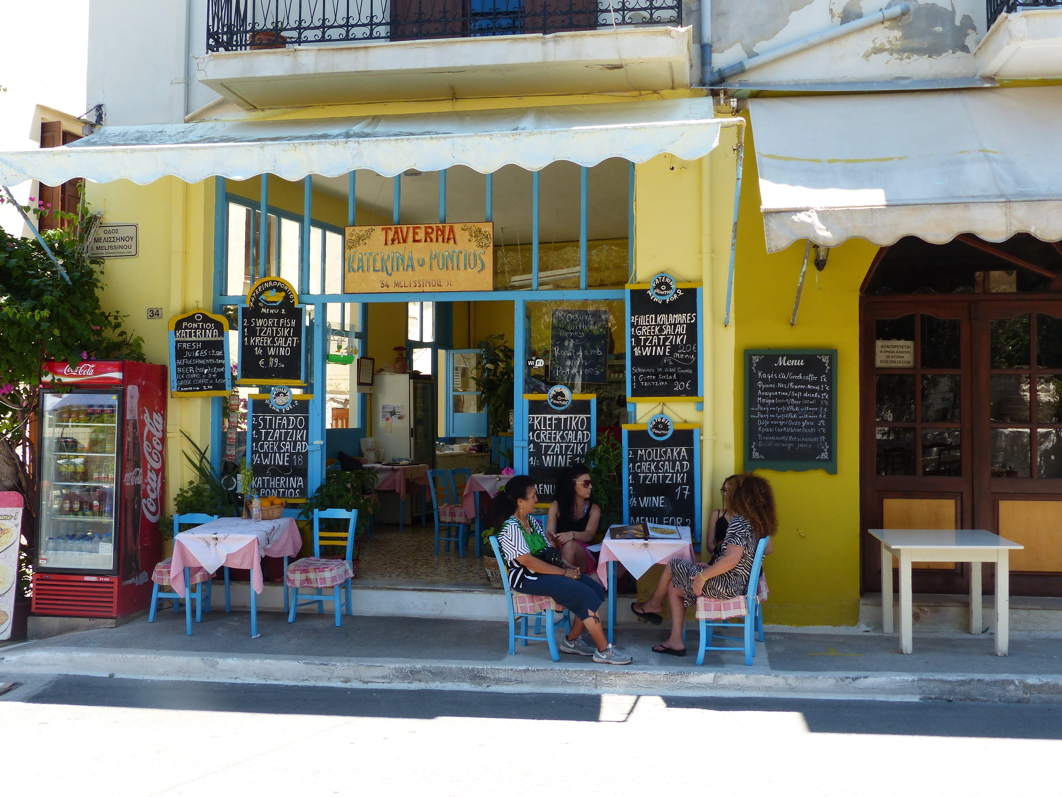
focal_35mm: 32
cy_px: 398
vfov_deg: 44.2
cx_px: 531
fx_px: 982
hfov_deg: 56.8
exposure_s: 1/200
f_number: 4
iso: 100
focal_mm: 5.8
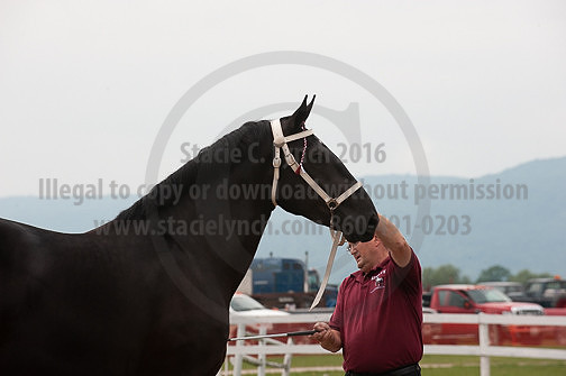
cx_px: 283
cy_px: 188
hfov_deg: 10.3
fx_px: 3141
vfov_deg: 6.9
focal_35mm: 200
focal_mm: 200
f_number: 5.6
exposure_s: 1/1600
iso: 1100
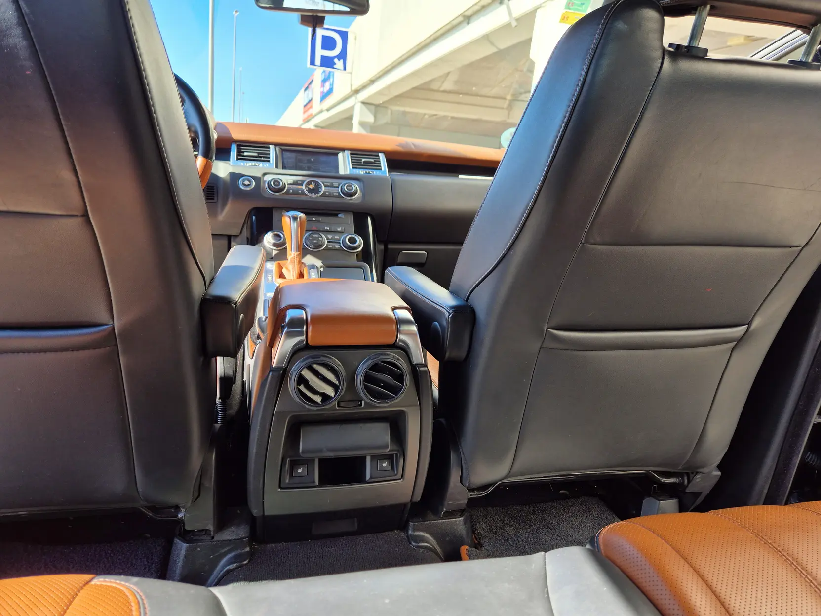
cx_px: 410
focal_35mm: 23
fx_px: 545
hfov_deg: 73.9
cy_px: 308
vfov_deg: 58.9
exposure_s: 1/307
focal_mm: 5.4
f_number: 1.8
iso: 25
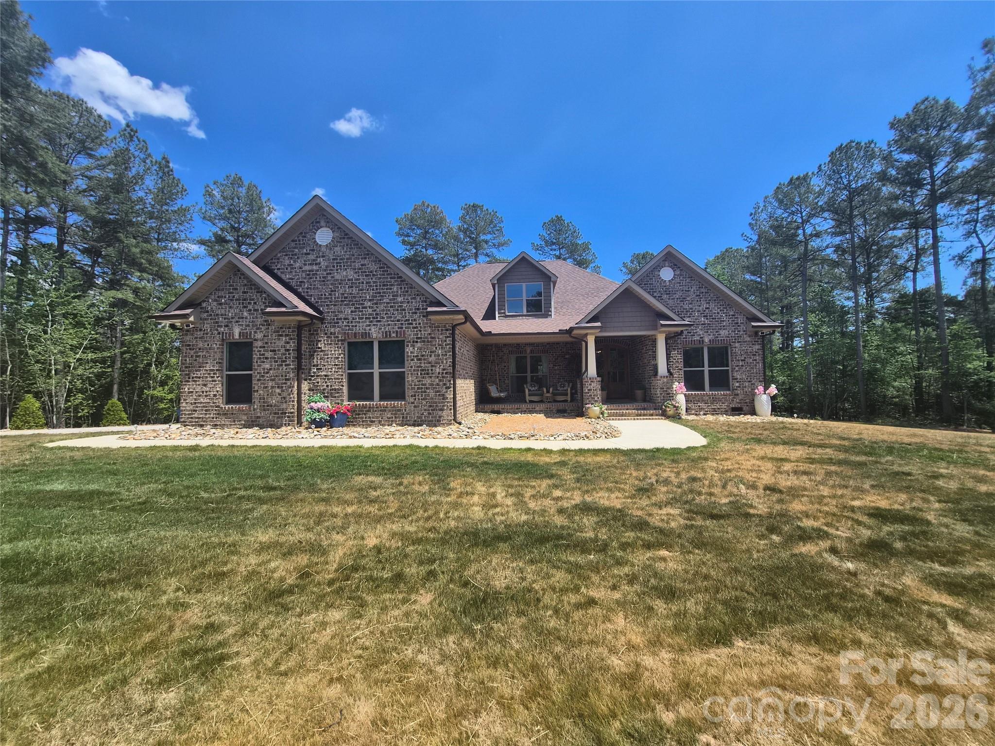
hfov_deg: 106.2
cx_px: 498
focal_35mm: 13
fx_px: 374
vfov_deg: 89.9
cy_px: 373
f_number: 2.2
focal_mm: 1.7
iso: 25
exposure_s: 1/1006
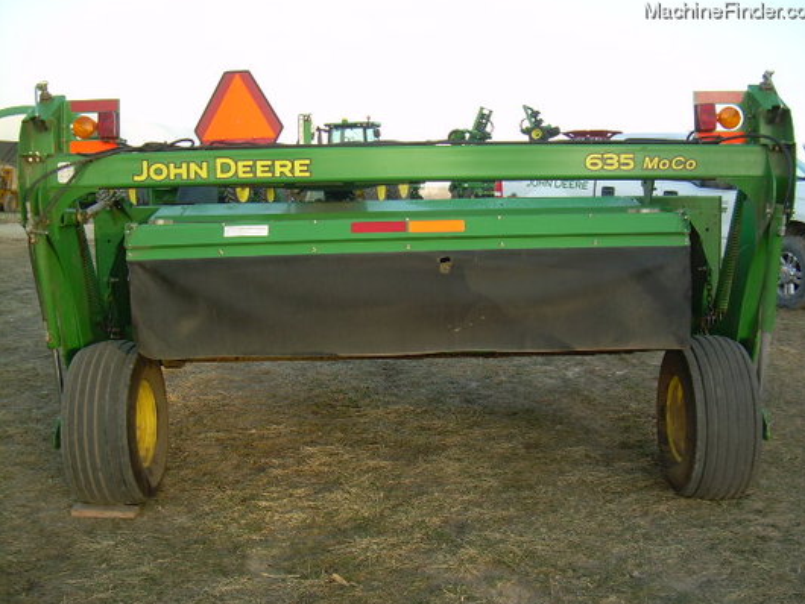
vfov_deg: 36.8
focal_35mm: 39
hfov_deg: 47.8
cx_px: 412
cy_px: 299
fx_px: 907
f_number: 2.8
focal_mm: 6.3
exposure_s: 1/149
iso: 50
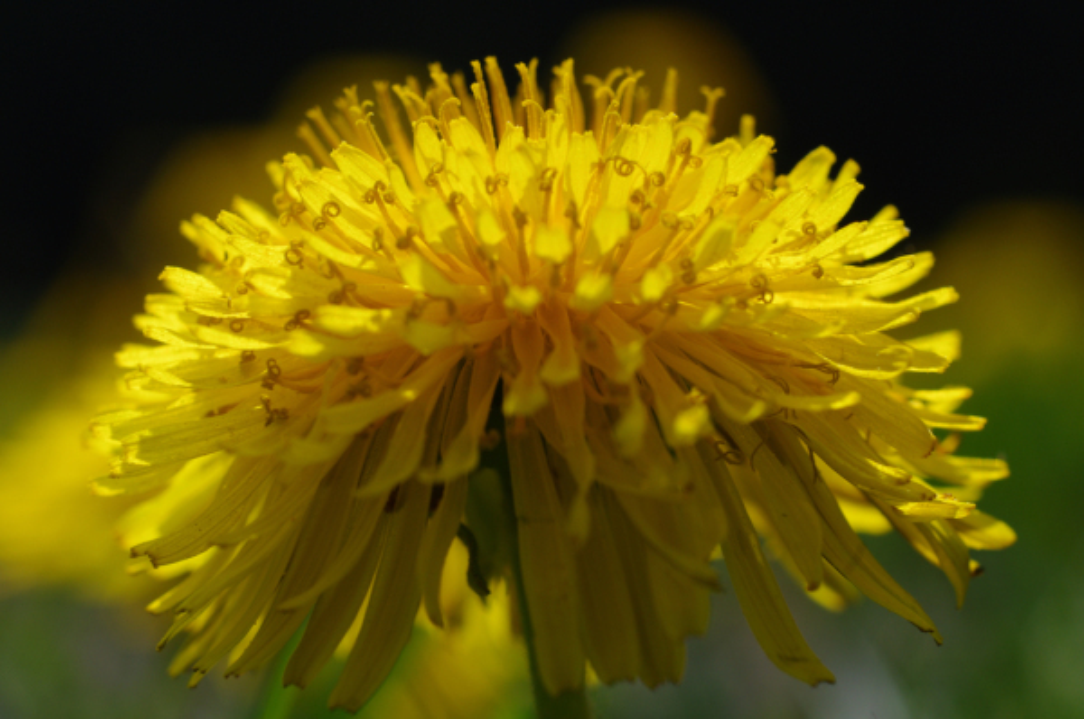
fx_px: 902
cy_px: 360
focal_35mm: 30
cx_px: 542
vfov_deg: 43.5
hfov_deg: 62.0
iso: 200
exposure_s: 1/500
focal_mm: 20
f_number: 8
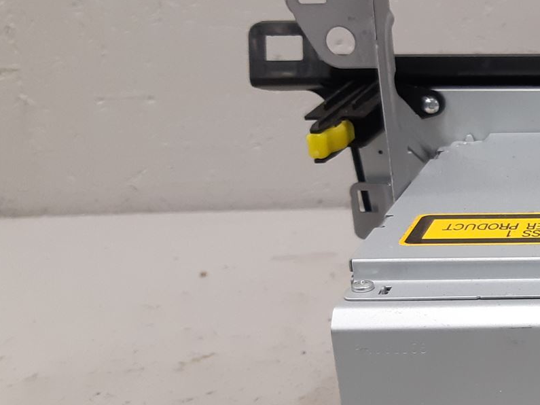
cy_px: 279
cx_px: 691
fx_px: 1045
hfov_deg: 25.2
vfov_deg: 21.8
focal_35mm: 67
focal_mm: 3.93
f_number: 1.7
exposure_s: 1/50
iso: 160
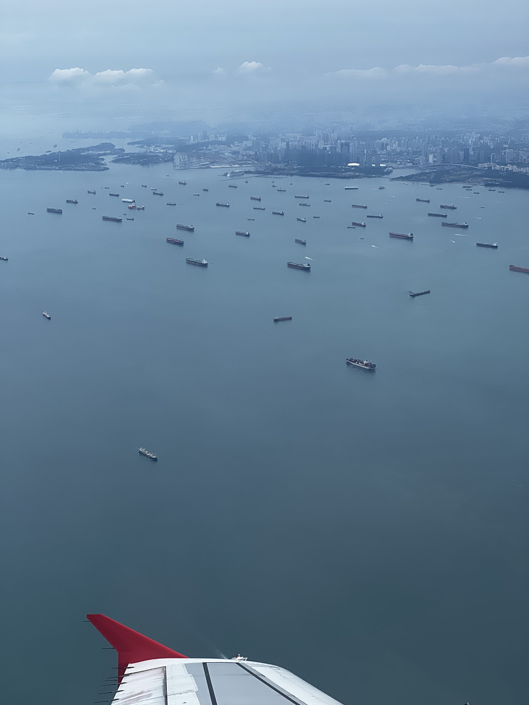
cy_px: 352
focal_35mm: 77
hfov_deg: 19.1
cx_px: 264
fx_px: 1569
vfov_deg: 25.3
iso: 32
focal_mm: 9
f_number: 2.8
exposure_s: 1/943
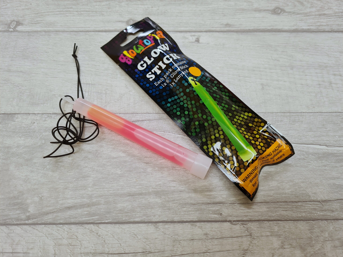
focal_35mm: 26
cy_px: 128
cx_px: 172
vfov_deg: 53.1
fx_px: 258
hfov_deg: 67.3
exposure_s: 1/100
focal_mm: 5.4
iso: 80
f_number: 1.8
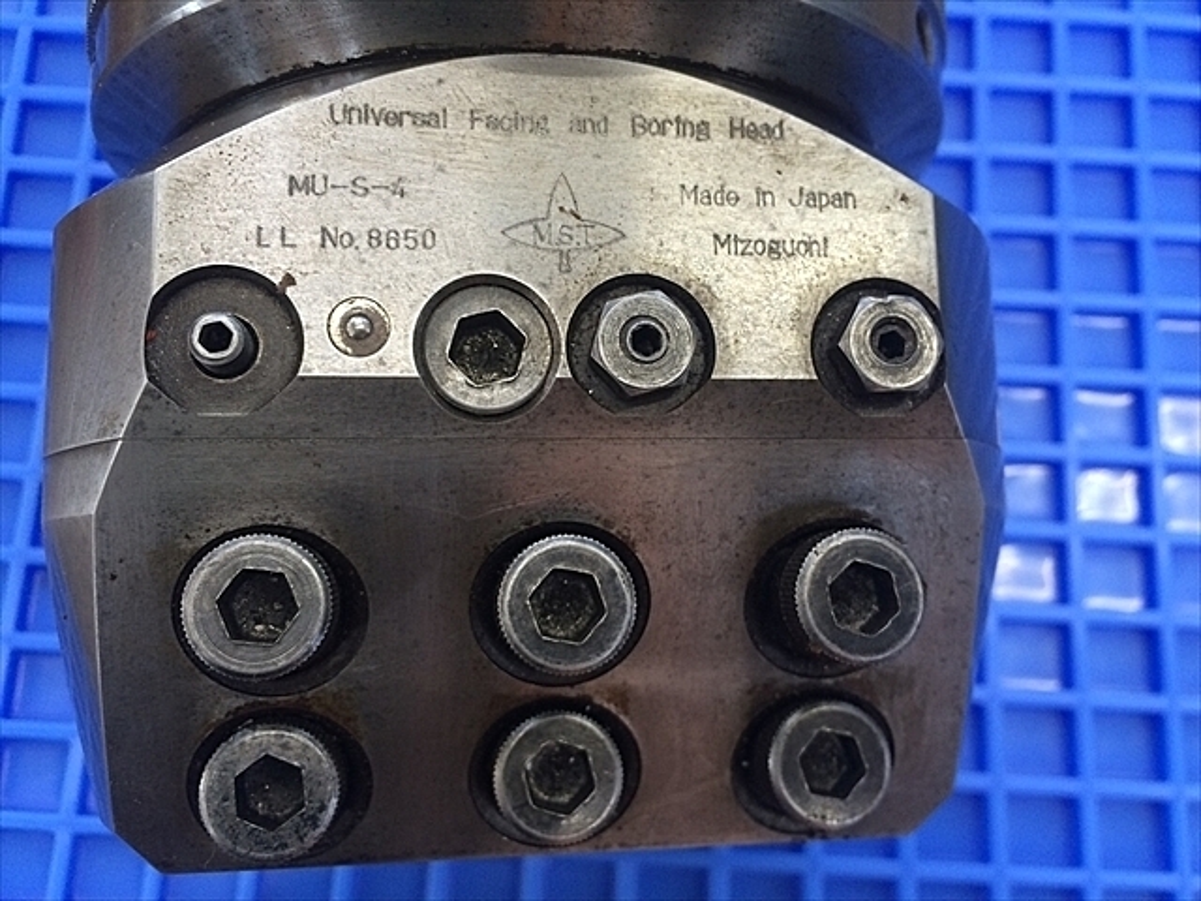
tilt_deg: -78.8
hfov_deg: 61.7
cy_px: 450
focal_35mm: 29
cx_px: 600
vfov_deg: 48.2
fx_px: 1006
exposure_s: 1/30
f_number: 2.2
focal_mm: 4.15
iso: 100
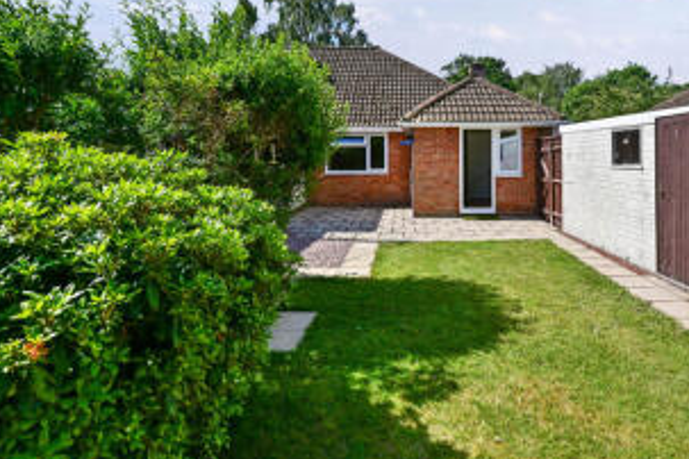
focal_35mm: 22
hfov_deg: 77.7
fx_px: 421
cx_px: 414
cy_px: 144
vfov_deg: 55.7
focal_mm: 14
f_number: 5.6
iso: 400
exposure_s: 1/3200
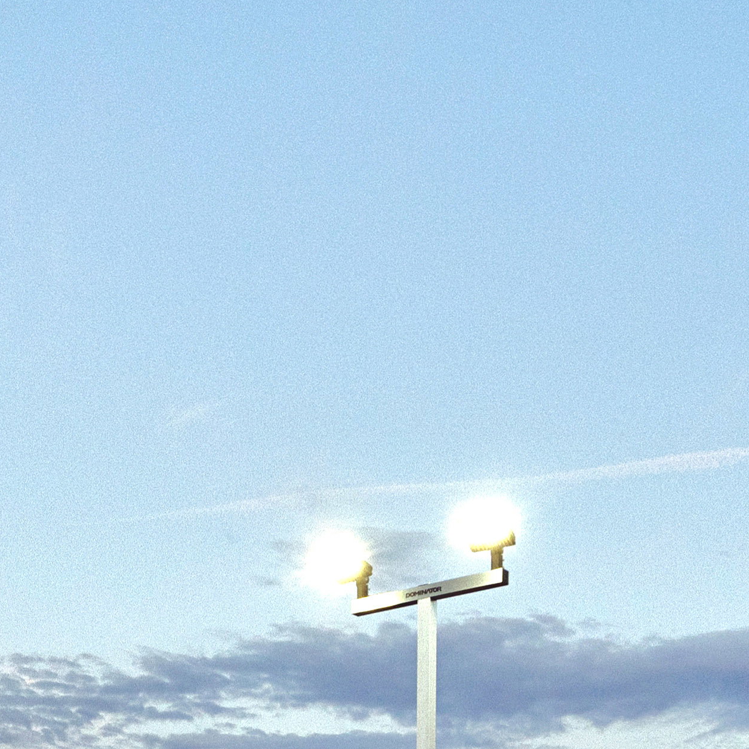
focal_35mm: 65
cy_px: 1092
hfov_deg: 25.3
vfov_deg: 22.3
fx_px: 1591
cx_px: 20
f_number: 9
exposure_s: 1/80
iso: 1250
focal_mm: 16
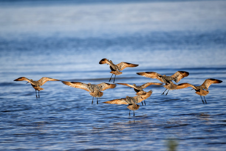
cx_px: 113
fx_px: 3139
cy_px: 76
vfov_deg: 2.7
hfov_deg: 4.1
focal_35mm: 500
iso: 400
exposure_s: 1/2000
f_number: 5.6
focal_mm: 500
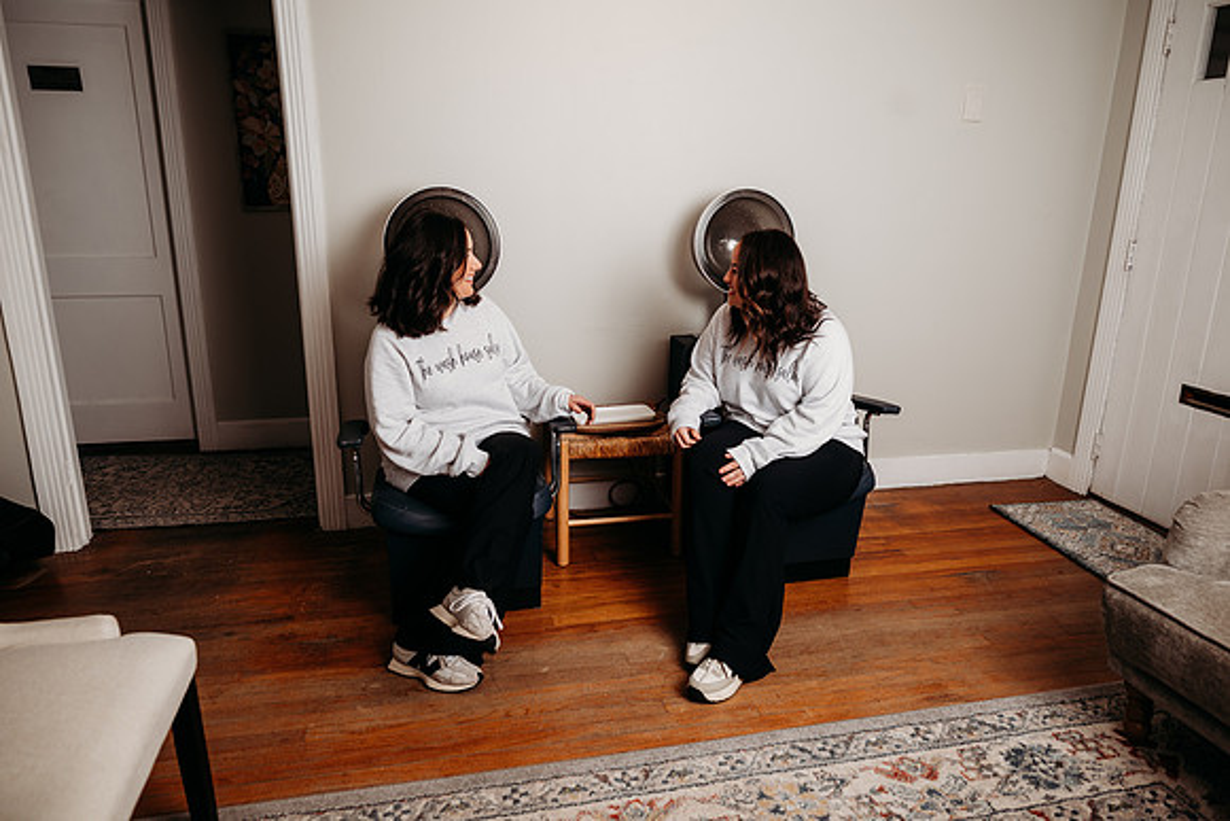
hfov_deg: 73.7
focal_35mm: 24
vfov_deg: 53.2
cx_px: 615
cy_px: 410
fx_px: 820
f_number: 3.5
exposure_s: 1/200
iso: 100
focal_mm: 24
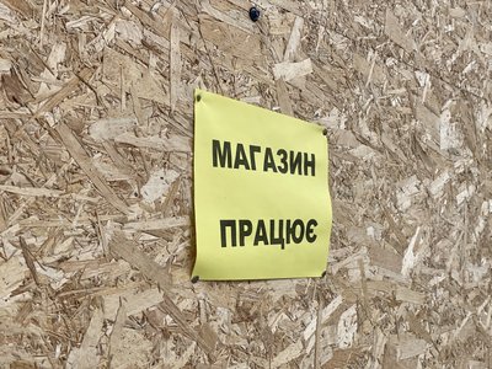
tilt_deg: +5.7
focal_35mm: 52
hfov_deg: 36.8
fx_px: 739
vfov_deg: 28.0
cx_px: 246
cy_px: 184
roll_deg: +0.9
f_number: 2
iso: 25
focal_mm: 6
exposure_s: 1/320
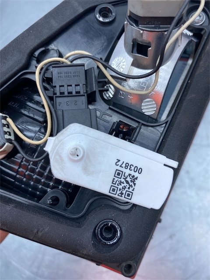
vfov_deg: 67.3
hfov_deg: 53.1
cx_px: 105
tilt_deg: -71.4
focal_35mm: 26
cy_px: 140
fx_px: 210
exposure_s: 1/788
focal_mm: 4.25
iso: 32
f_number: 1.8
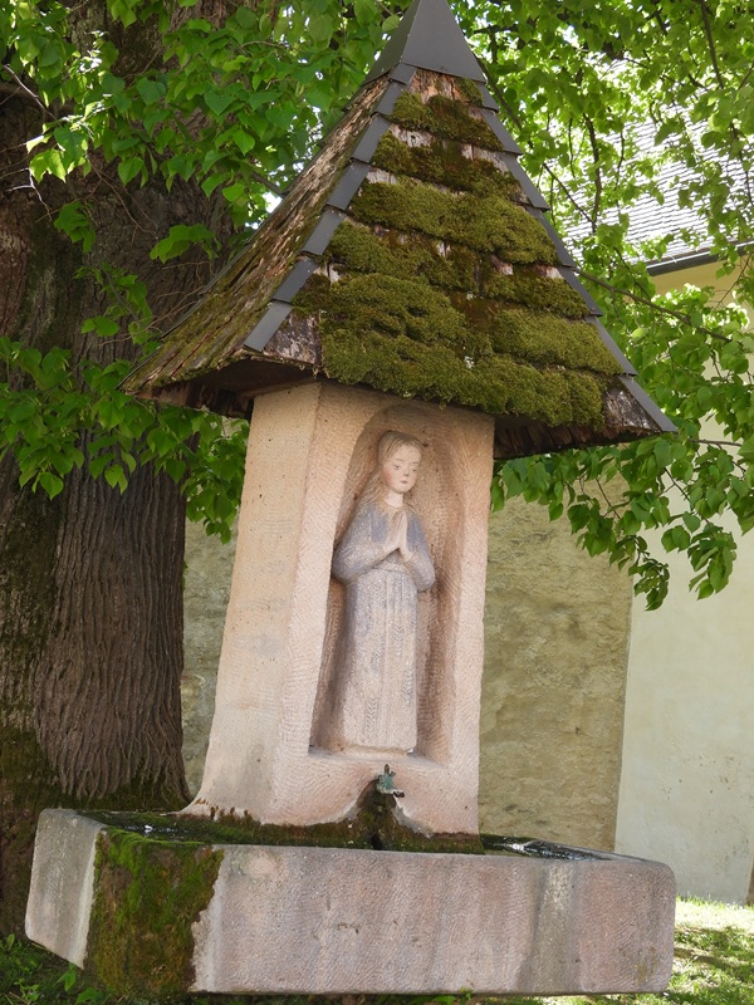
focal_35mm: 55
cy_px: 502
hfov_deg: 26.6
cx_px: 377
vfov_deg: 34.9
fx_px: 1597
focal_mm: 9.8
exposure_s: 1/160
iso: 100
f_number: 3.5
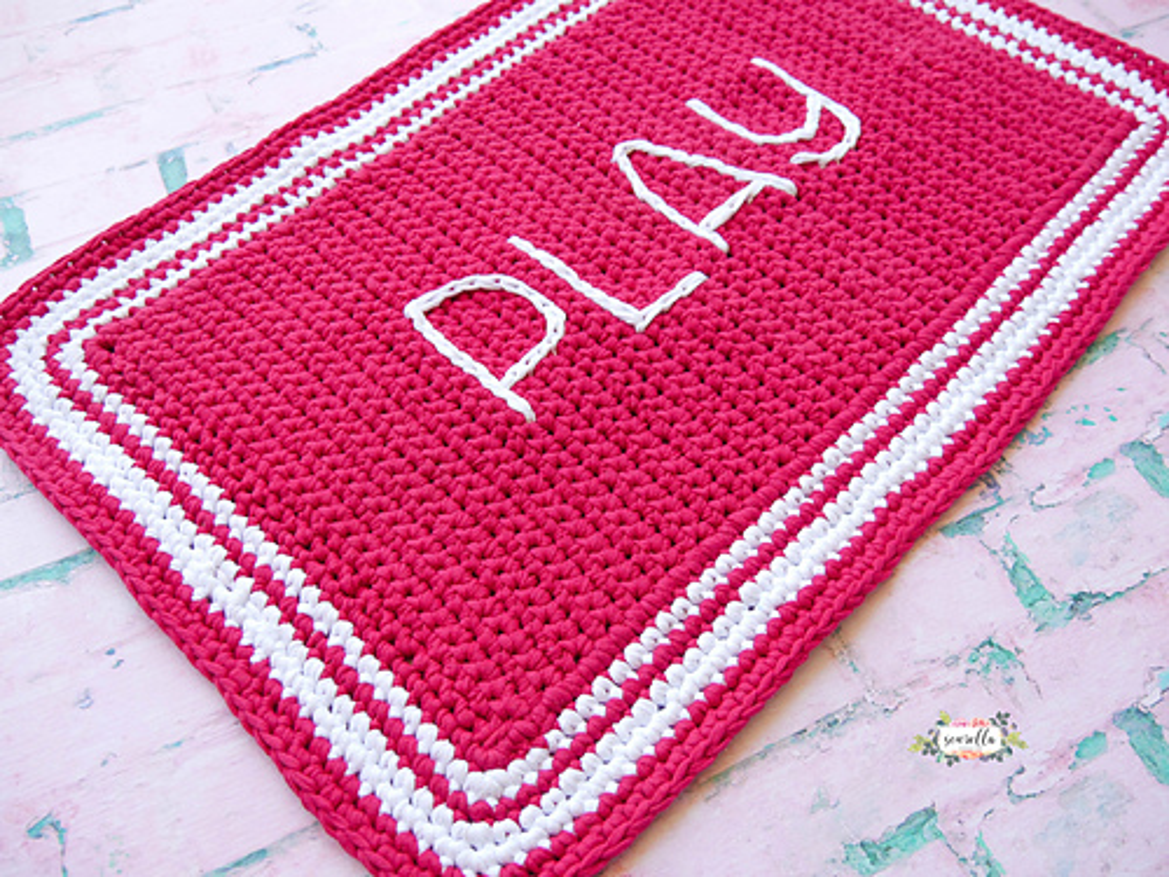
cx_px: 584
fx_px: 1148
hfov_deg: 54.0
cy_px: 438
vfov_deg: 41.8
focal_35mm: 34
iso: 320
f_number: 3.7
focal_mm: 17
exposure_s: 1/125
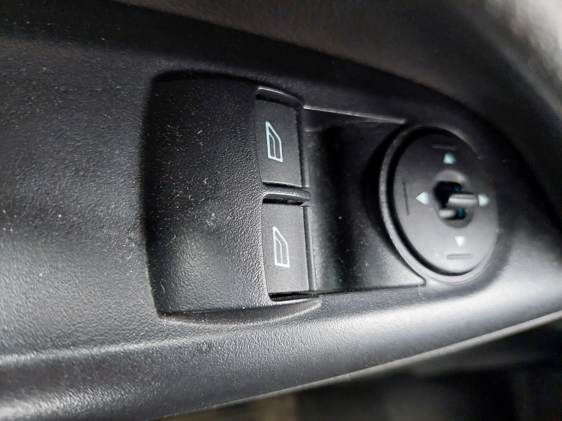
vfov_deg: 54.9
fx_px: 406
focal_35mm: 25
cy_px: 210
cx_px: 281
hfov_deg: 69.4
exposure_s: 1/50
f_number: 1.8
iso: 500
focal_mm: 5.23
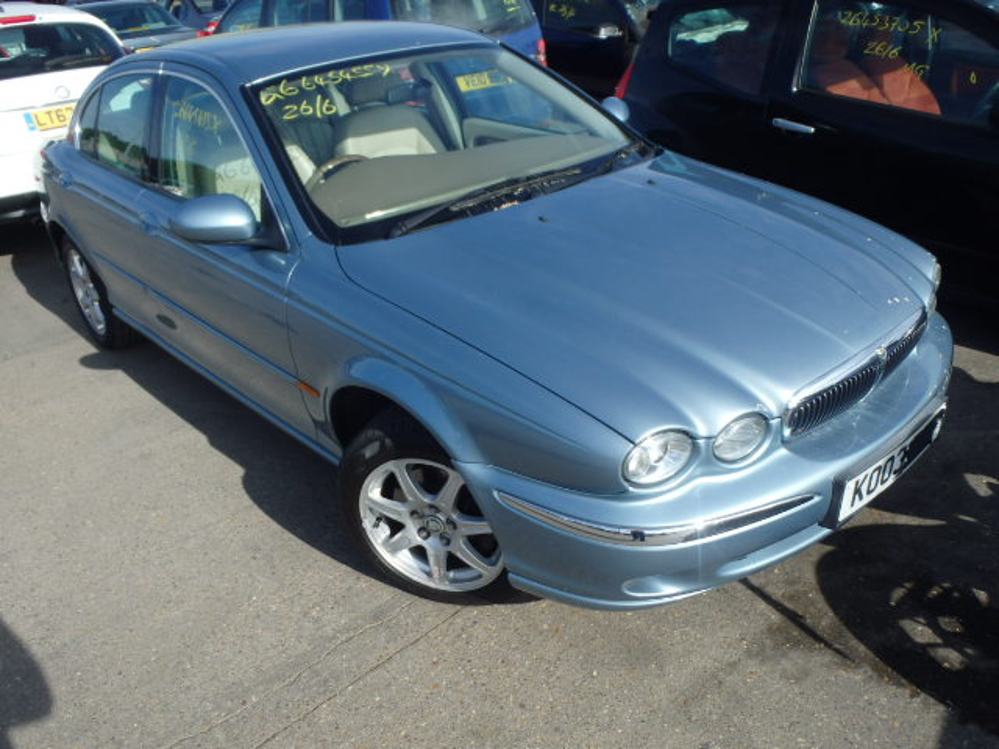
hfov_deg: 63.4
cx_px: 500
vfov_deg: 49.7
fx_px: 808
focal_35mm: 28
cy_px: 374
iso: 125
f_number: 11
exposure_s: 1/125
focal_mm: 5
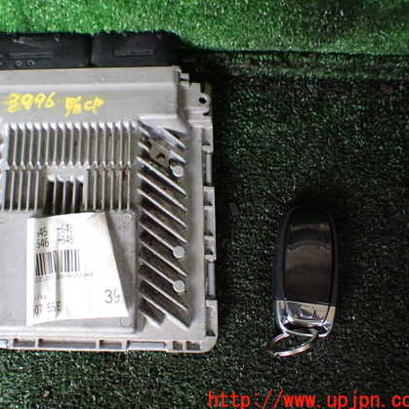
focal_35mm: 38
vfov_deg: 43.8
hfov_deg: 43.2
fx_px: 508
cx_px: 136
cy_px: 193
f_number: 2.3
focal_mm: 5.4
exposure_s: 1/125
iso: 640
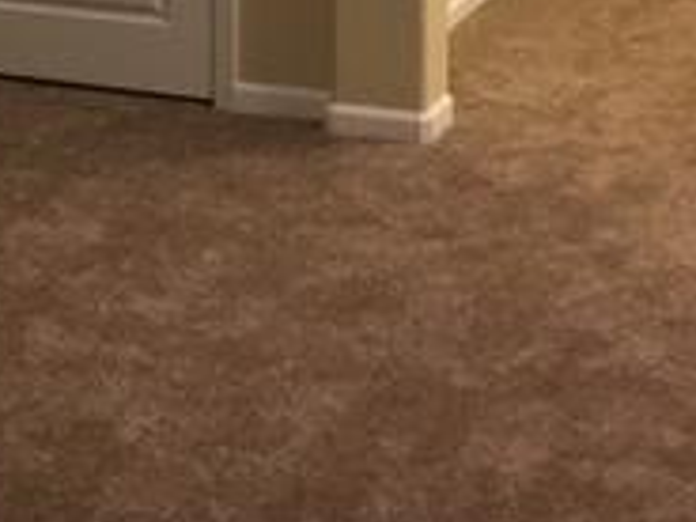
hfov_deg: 19.1
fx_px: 2031
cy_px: -280
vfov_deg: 13.7
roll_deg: +0.7
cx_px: 64
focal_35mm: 101
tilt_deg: -4.8
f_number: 2.2
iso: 200
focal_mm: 4.15
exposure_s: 1/30
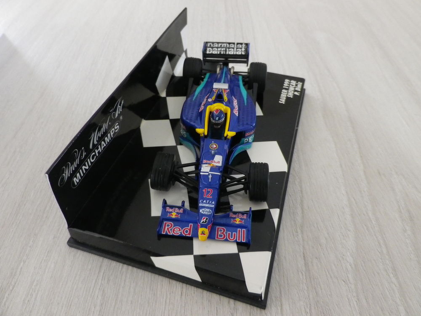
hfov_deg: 69.4
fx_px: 304
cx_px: 210
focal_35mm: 25
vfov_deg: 54.9
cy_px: 158
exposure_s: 1/20
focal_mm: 4.5
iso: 400
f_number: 3.5
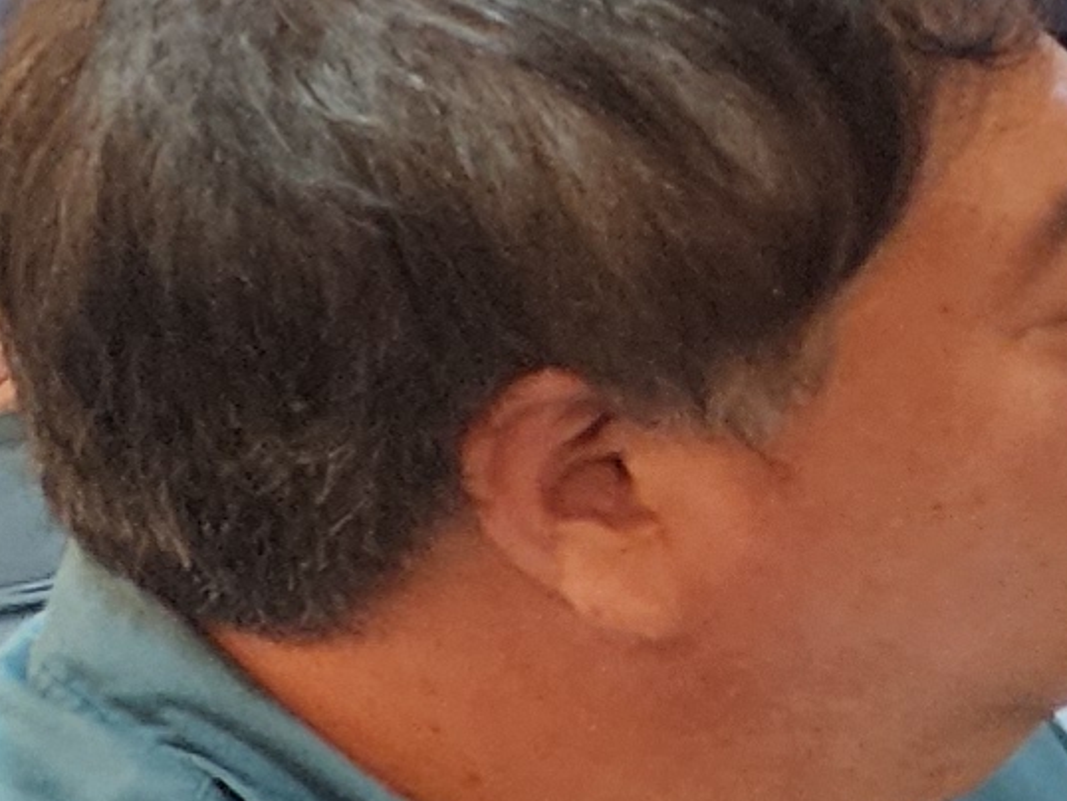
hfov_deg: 8.4
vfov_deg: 8.7
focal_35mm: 171
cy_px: 466
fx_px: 5273
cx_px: 3794
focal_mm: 6.4
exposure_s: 1/120
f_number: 1.8
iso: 500
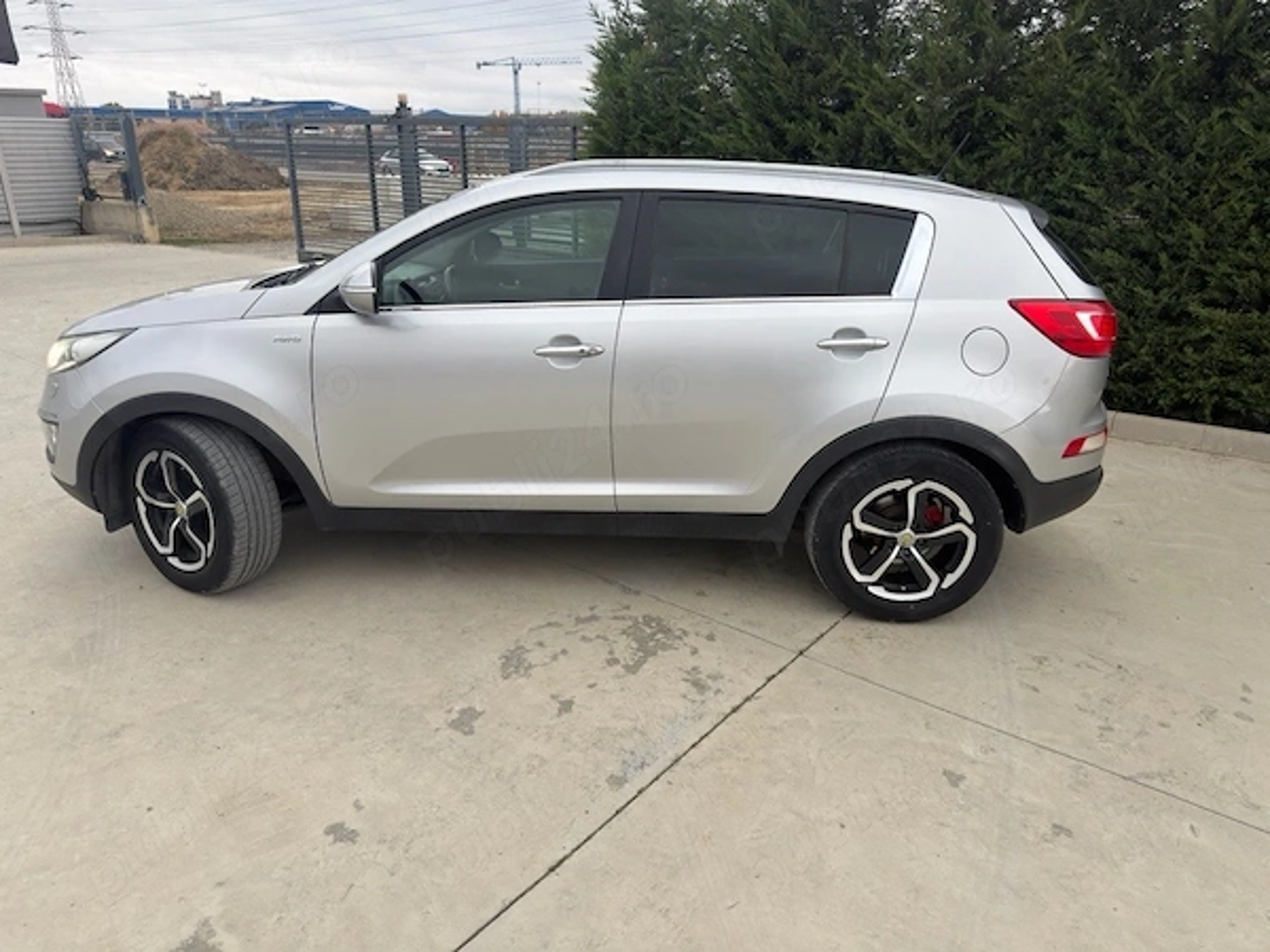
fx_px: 881
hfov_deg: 71.6
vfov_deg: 56.8
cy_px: 476
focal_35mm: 24
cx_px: 635
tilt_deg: -21.6
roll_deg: +0.2
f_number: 1.78
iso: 100
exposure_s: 1/112
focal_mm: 6.76
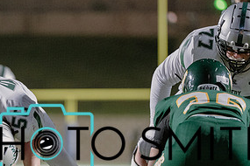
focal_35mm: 409
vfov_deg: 3.4
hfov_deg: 5.0
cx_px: 19
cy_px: 145
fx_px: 2840
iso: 6400
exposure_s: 1/1000
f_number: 2.8
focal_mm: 194
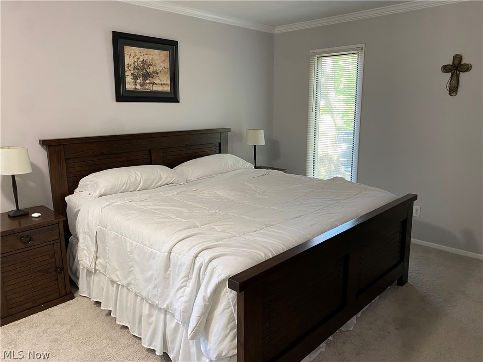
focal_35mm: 26
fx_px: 363
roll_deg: +0.3
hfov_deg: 67.3
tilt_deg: -11.8
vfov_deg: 53.1
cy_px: 181
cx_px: 242
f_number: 1.8
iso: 250
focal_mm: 4.25
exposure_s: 1/60
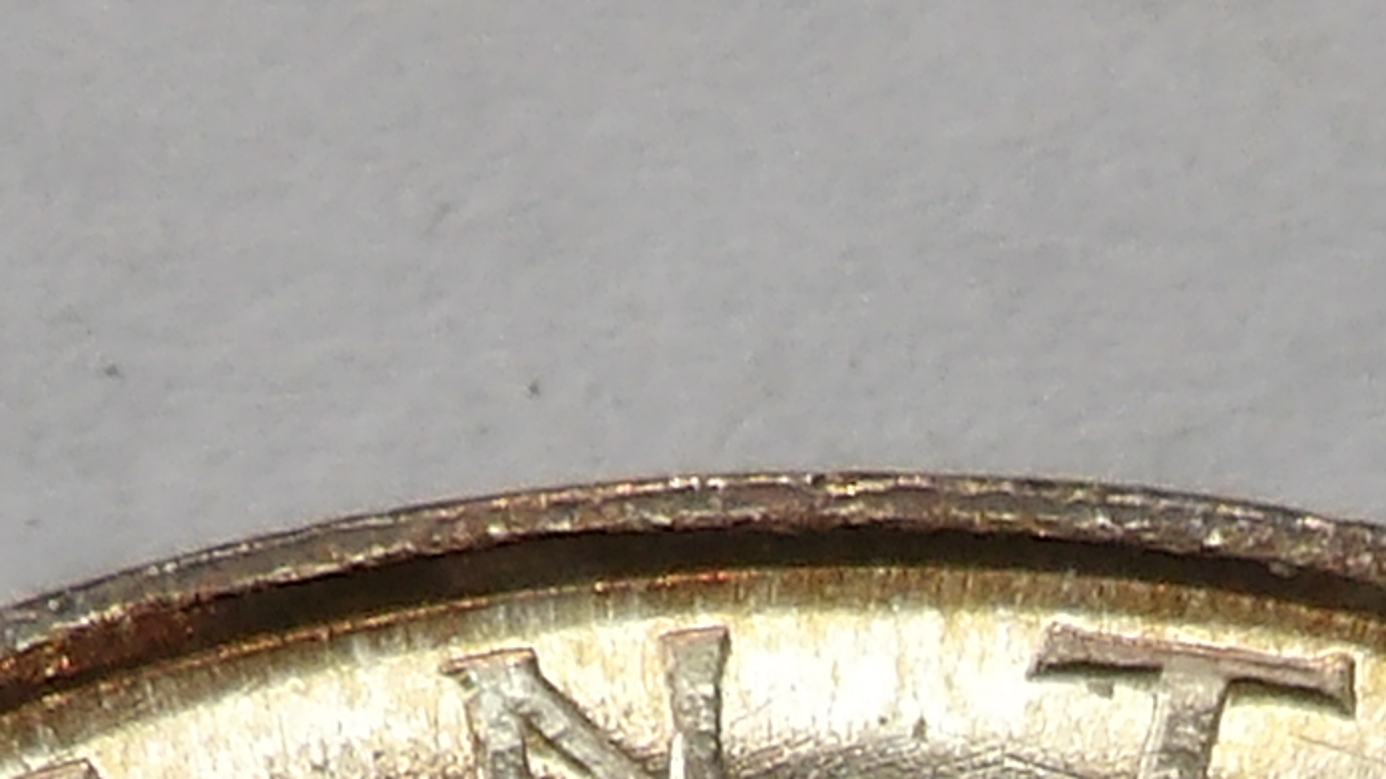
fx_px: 10140
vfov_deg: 4.2
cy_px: 2301
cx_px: 1446
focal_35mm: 276
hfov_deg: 7.8
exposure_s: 1/42
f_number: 4.5
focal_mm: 6.2
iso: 100
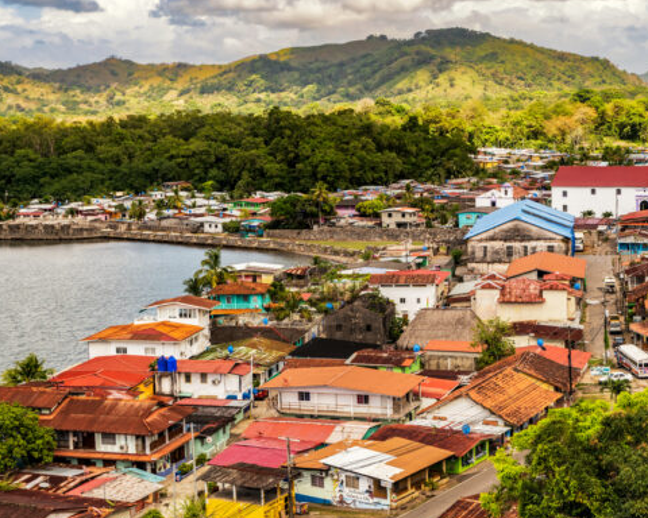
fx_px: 1304
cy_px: 233
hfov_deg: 27.9
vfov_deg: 22.5
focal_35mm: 68
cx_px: 294
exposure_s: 1/200
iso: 100
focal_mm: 50
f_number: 8
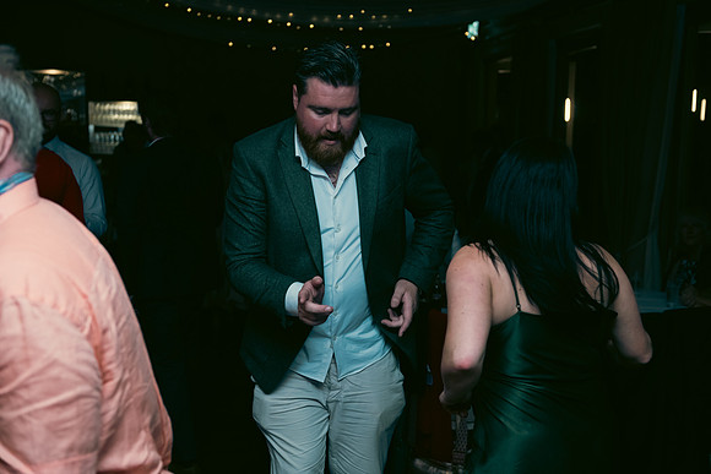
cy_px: 237
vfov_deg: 29.9
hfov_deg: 43.6
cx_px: 356
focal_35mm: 45
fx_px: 889
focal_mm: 45
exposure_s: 1/160
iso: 800
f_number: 3.5
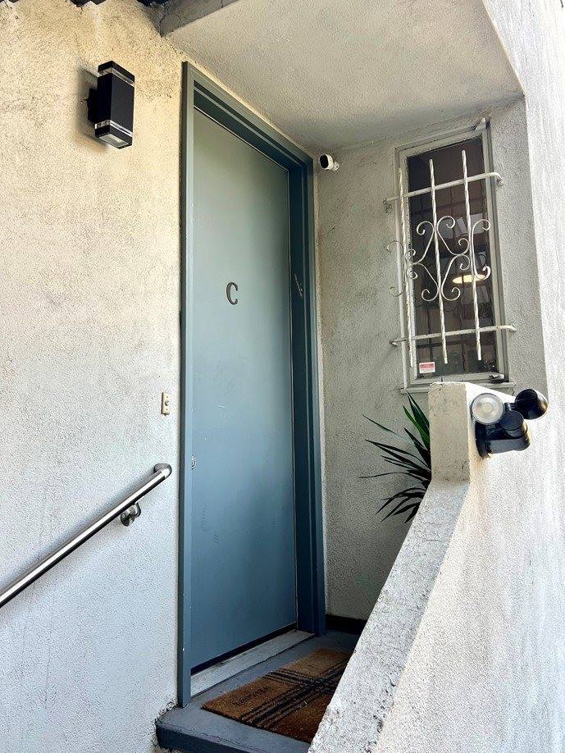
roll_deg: +1.8
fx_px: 631
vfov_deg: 61.6
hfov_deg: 48.2
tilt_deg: +9.0
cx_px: 282
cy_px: 358
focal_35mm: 29
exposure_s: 1/121
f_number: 1.5
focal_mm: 5.7
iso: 40
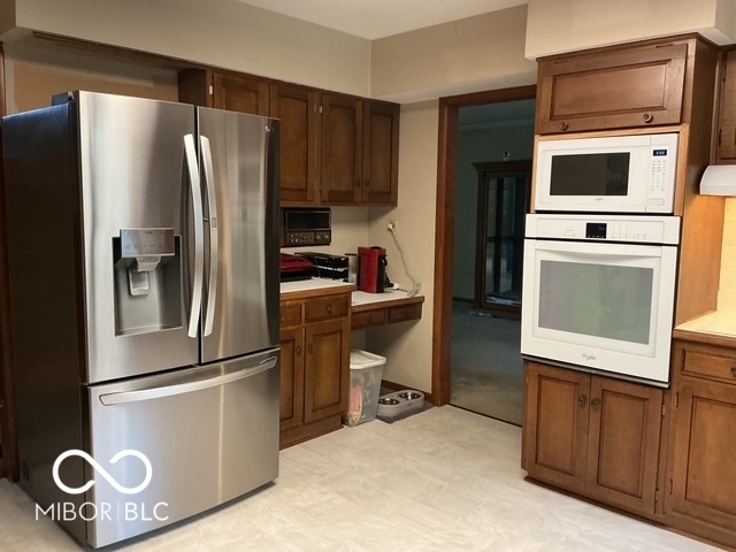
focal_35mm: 29
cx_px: 368
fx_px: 617
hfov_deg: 61.7
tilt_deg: -6.3
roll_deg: -0.7
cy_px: 276
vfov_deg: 48.2
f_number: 1.8
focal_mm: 3
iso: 160
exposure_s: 1/60
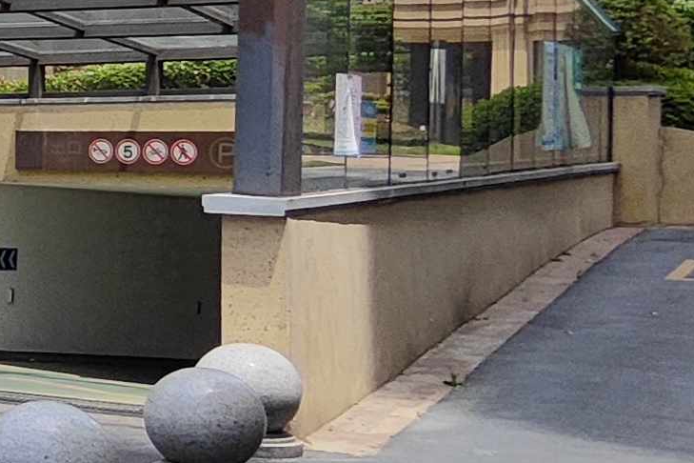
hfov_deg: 15.3
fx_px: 1831
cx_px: -842
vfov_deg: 14.4
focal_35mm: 95
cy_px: 152
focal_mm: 2.13
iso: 50
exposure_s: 1/847
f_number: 2.4
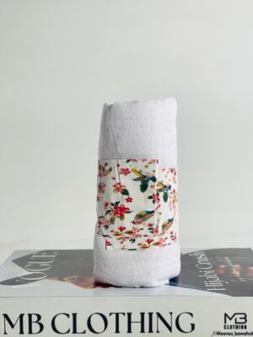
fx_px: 624
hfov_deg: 22.9
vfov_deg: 30.3
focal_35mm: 64
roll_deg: +0.5
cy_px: 168
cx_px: 126
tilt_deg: -3.1
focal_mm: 7.5
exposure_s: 1/149
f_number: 2.2
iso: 20
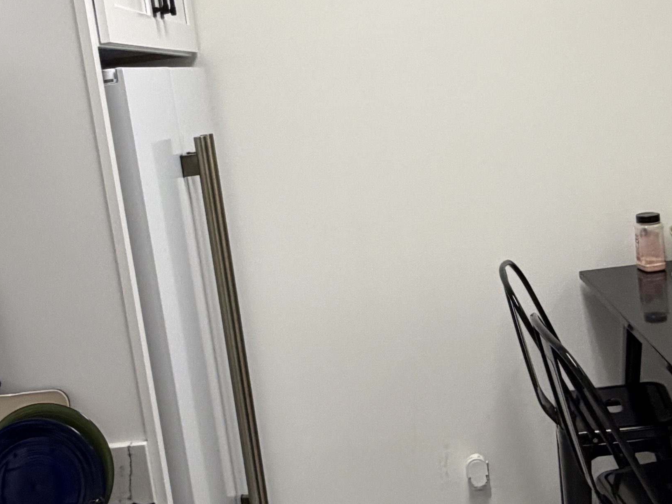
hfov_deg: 38.9
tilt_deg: -10.5
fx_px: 951
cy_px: 234
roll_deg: +7.1
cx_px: 375
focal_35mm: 49
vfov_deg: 29.7
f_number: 2.2
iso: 200
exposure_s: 1/120
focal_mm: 2.22
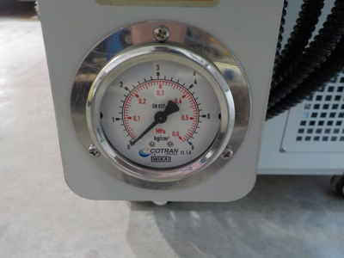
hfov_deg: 60.0
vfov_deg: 46.8
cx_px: 172
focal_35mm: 30
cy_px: 129
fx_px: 298
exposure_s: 1/30
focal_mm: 4.1
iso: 360
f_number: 3.3
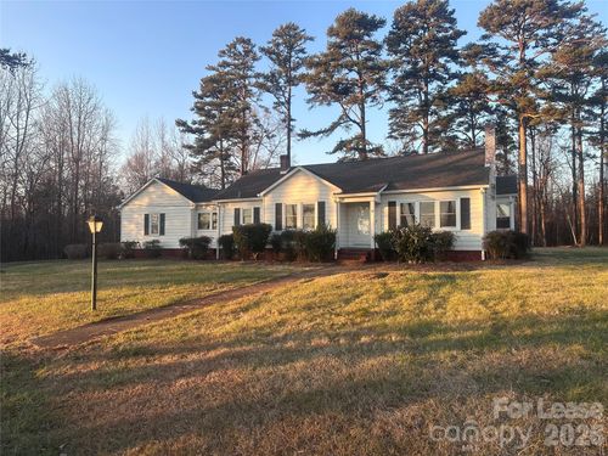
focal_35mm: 24
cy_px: 228
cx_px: 304
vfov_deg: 56.8
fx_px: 422
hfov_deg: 71.6
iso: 80
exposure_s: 1/516
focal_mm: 6.86
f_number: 1.78
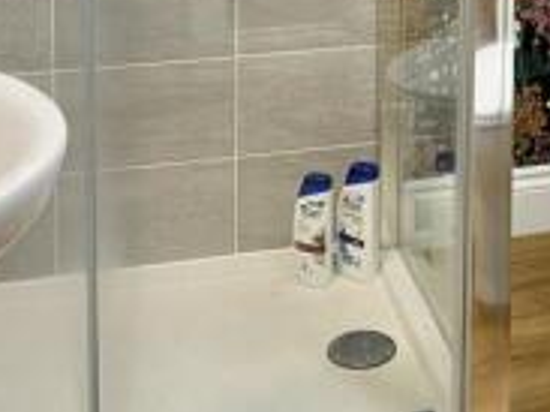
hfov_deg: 22.8
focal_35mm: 83
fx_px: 1318
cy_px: -206
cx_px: 521
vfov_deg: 16.2
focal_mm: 4.25
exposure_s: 1/60
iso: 160
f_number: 1.8
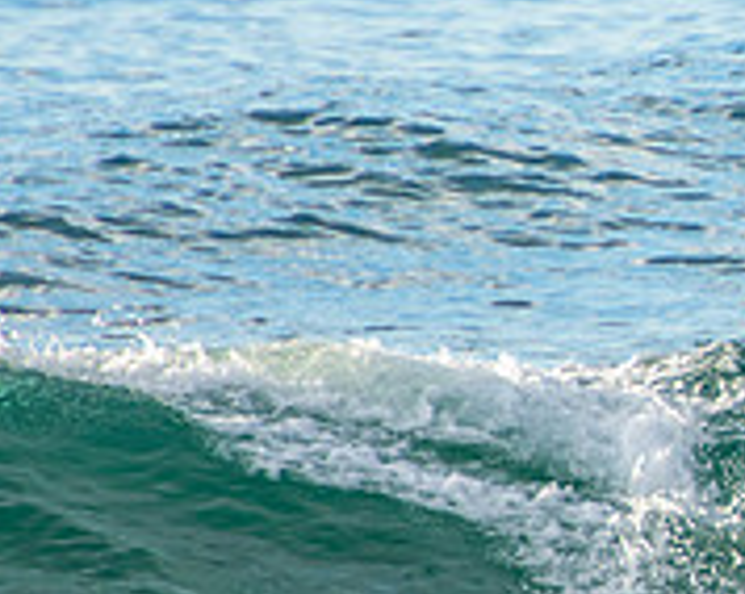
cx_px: 1176
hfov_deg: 1.1
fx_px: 40438
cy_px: 408
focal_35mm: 1836
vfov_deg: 0.8
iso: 200
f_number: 5.6
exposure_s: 1/640
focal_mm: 400
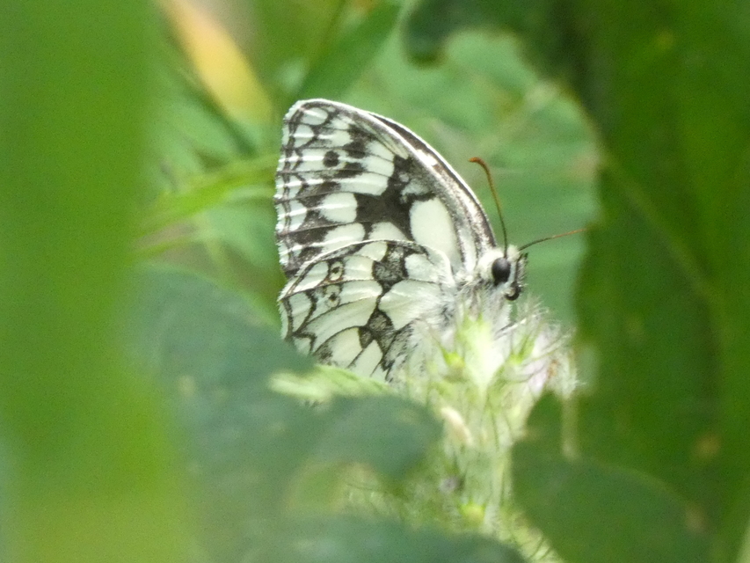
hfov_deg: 3.7
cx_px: 375
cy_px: 282
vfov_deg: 2.8
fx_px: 11506
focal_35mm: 531
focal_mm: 95.2
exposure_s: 1/100
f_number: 5.6
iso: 1000
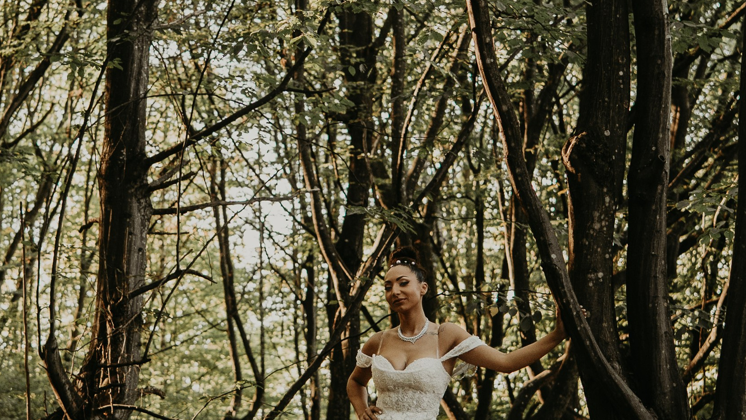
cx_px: 347
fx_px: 1780
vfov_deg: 13.4
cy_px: 160
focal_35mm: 90
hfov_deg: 23.7
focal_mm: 35
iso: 400
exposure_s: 1/250
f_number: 2
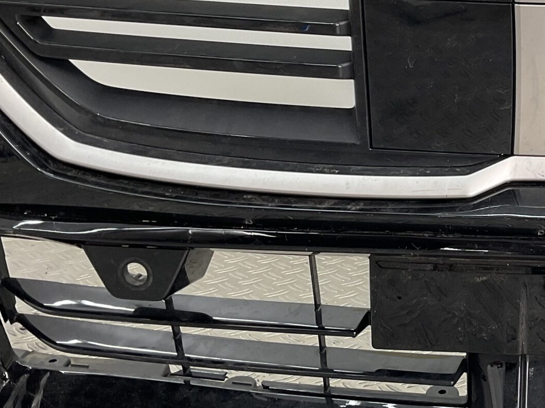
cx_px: 555
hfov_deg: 26.2
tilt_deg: -12.8
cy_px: 139
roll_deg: -2.5
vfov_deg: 20.9
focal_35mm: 70
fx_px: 1102
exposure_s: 1/100
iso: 32
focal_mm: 3
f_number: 1.8
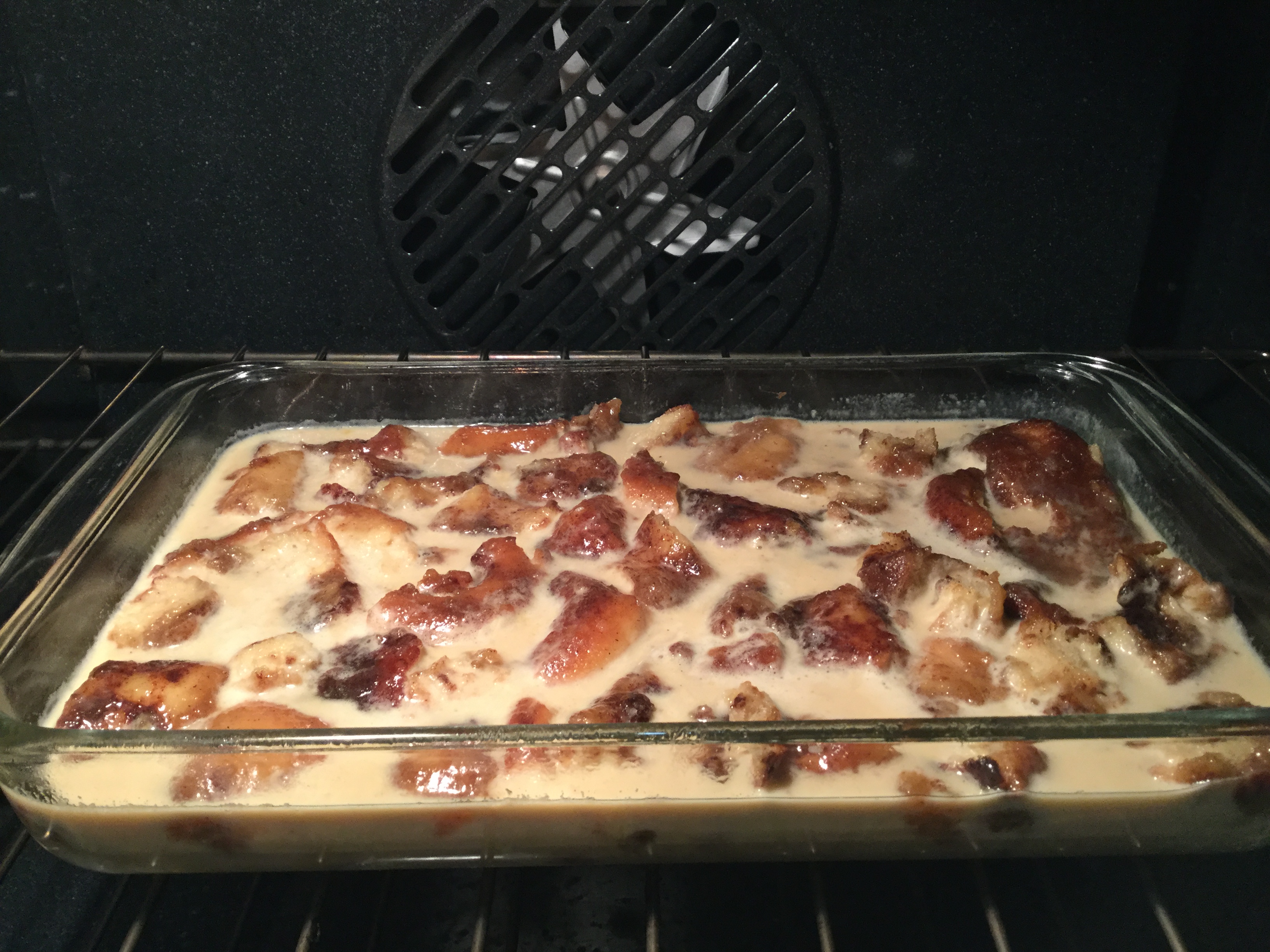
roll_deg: -1.9
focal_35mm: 31
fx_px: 1137
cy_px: 476
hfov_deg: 58.4
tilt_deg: -27.3
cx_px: 635
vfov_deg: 45.4
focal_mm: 3.3
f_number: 2.4
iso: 80
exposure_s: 1/30
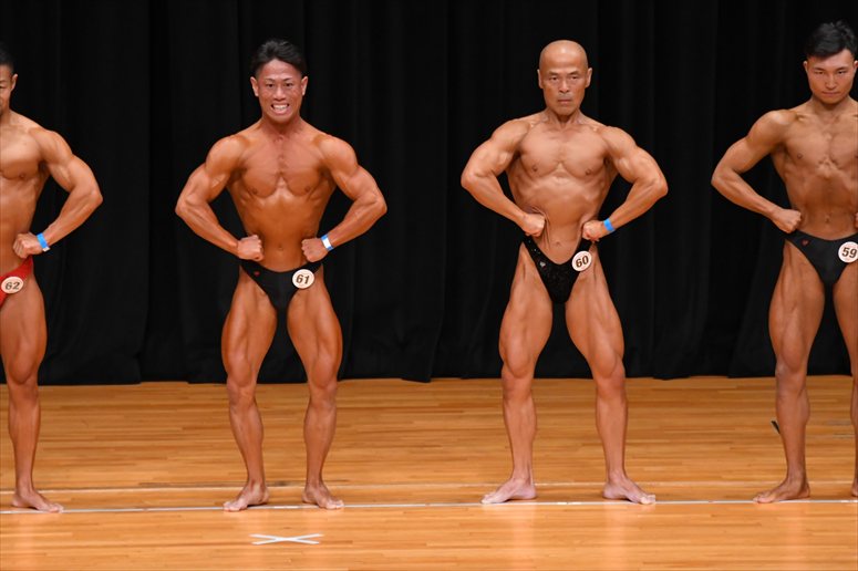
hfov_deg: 7.2
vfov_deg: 4.8
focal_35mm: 285
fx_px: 6789
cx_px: 429
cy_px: 286
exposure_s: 1/400
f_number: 5.6
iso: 3200
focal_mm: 190
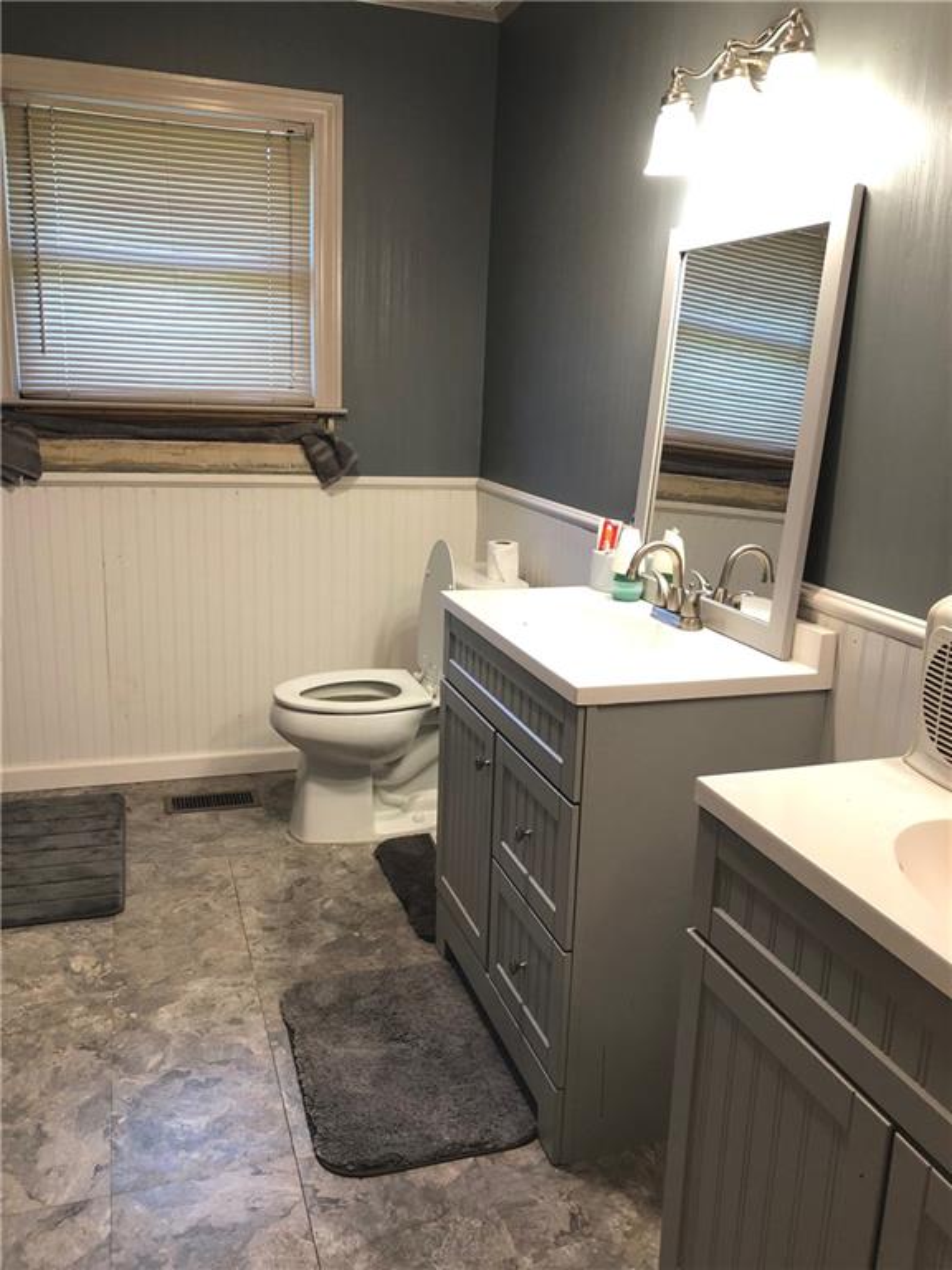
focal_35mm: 28
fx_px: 1027
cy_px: 635
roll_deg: -1.9
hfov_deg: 49.7
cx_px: 476
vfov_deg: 63.4
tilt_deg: -13.0
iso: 40
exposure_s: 1/30
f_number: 1.8
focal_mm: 3.99
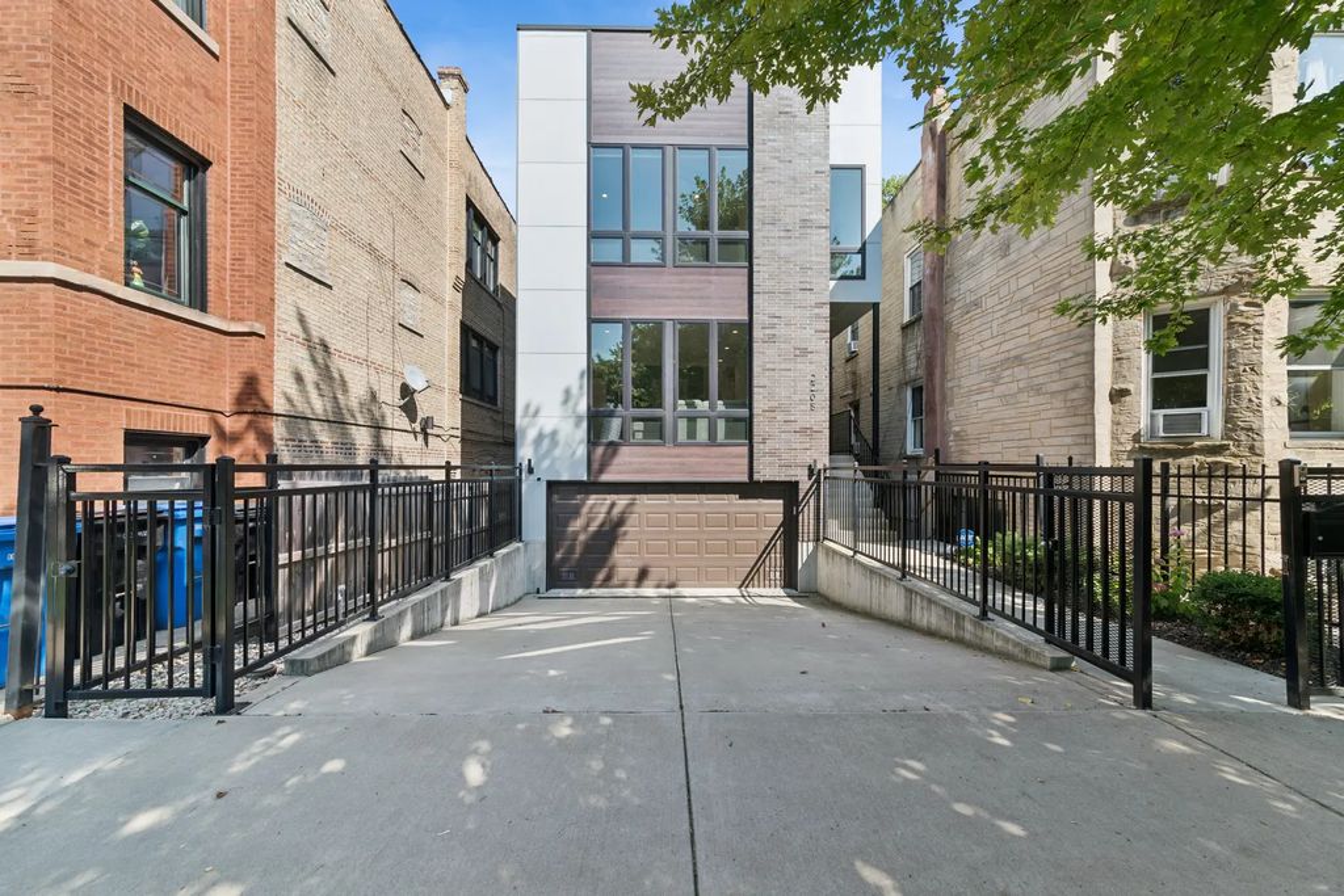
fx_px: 448
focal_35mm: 12
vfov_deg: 90.0
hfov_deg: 112.6
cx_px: 672
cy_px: 448
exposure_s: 1/60
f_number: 13
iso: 100
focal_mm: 12
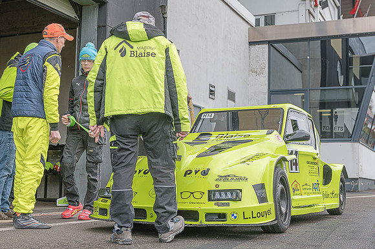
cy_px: 124
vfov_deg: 26.4
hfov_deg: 38.8
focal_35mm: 51
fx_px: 532
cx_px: 200
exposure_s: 1/125
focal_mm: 48
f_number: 5.6
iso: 64
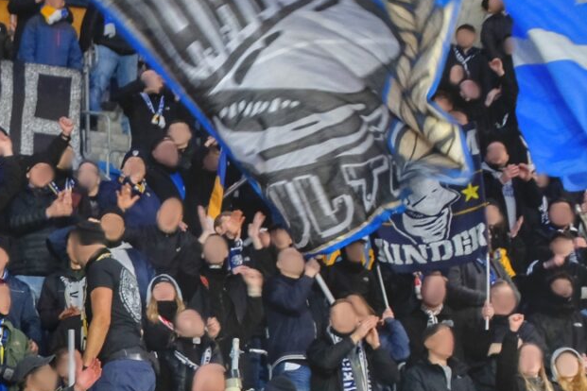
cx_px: -132
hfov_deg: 14.8
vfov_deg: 10.2
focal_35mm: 134
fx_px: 2185
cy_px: 265
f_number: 4
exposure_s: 1/60
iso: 2500
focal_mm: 34.5
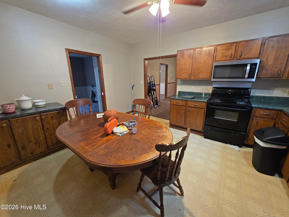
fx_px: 109
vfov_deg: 89.9
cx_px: 144
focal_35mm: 13
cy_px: 108
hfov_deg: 106.2
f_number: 1.9
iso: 500
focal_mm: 2.2
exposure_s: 1/60
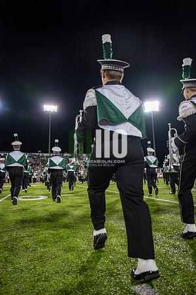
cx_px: 98
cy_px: 148
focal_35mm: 24
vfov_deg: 73.7
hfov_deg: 53.1
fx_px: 196
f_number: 3.2
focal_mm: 24
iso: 1250
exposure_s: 1/500
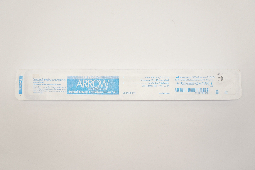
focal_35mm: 28
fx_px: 202
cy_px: 85
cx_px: 128
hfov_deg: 64.6
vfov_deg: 45.6
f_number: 5.6
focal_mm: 19
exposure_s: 1/100
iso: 400
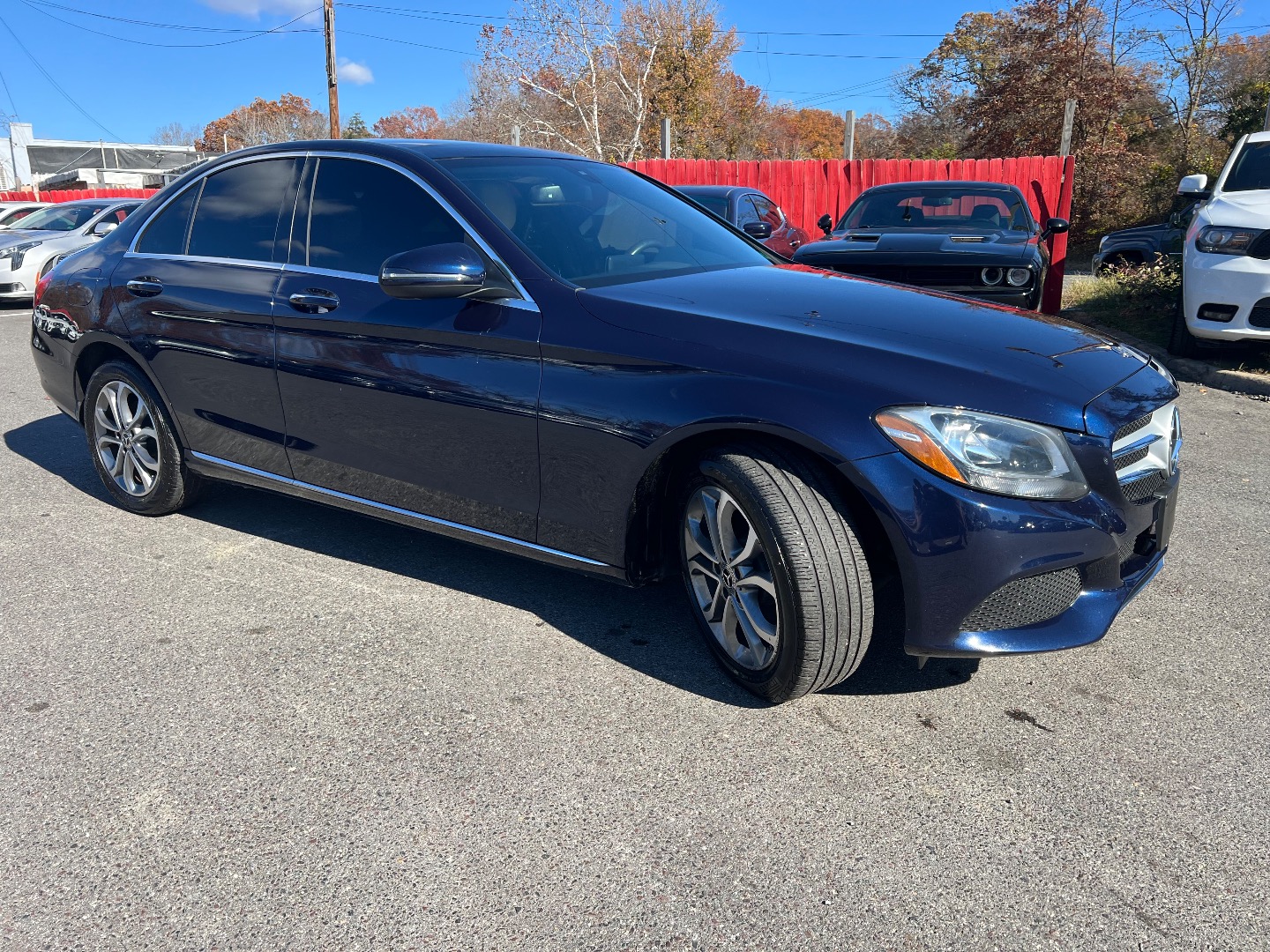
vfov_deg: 53.1
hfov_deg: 67.3
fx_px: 954
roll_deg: +0.2
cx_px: 635
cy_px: 476
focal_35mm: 26
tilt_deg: -14.3
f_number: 1.5
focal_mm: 5.7
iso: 50
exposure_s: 1/1808
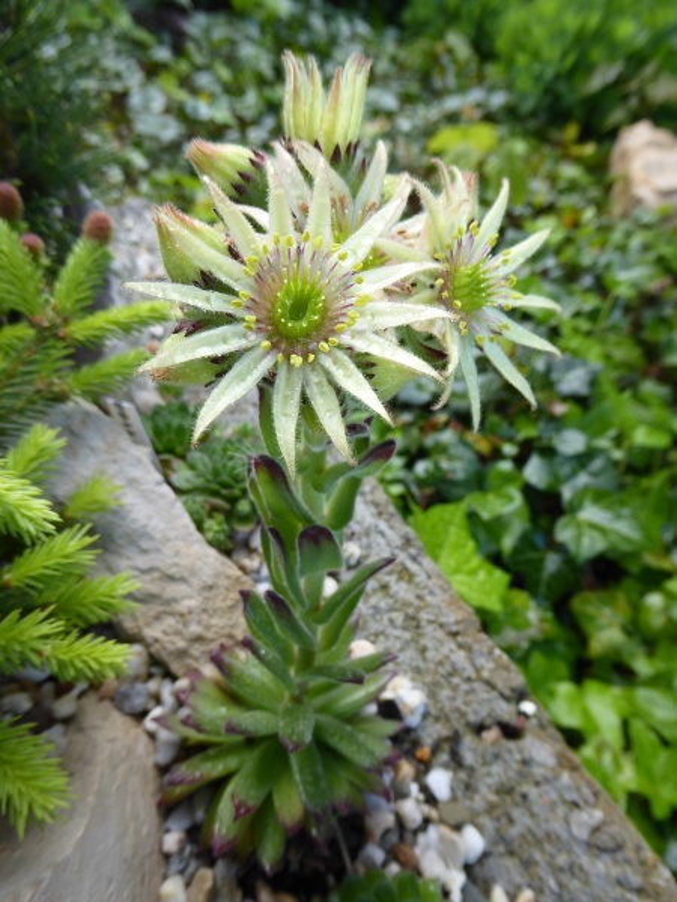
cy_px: 451
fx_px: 652
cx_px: 338
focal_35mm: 25
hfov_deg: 54.9
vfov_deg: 69.4
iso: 100
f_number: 3.3
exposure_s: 1/60
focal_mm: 4.3
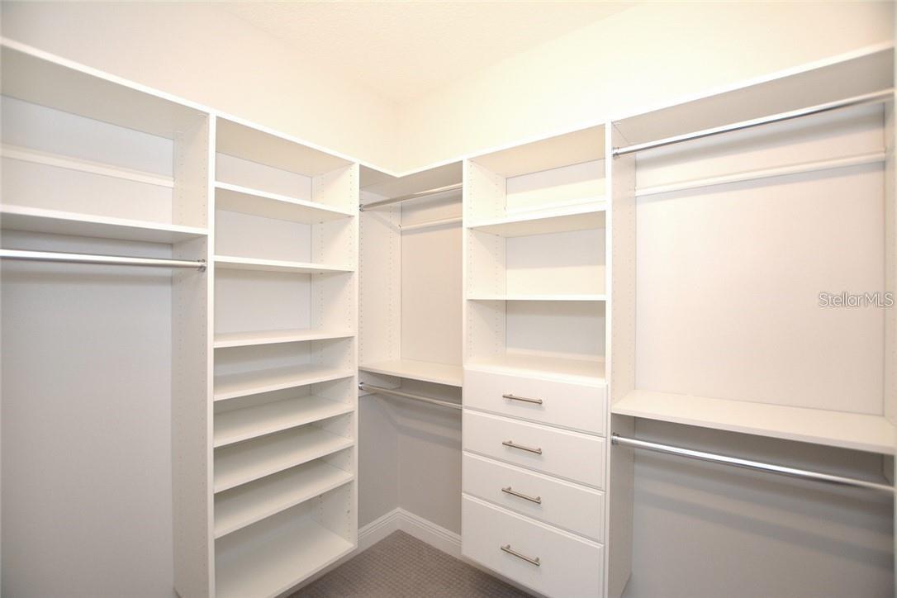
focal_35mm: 15
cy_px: 299
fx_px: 374
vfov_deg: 77.3
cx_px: 448
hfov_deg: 100.4
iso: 280
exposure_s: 1/60
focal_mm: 10
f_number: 4
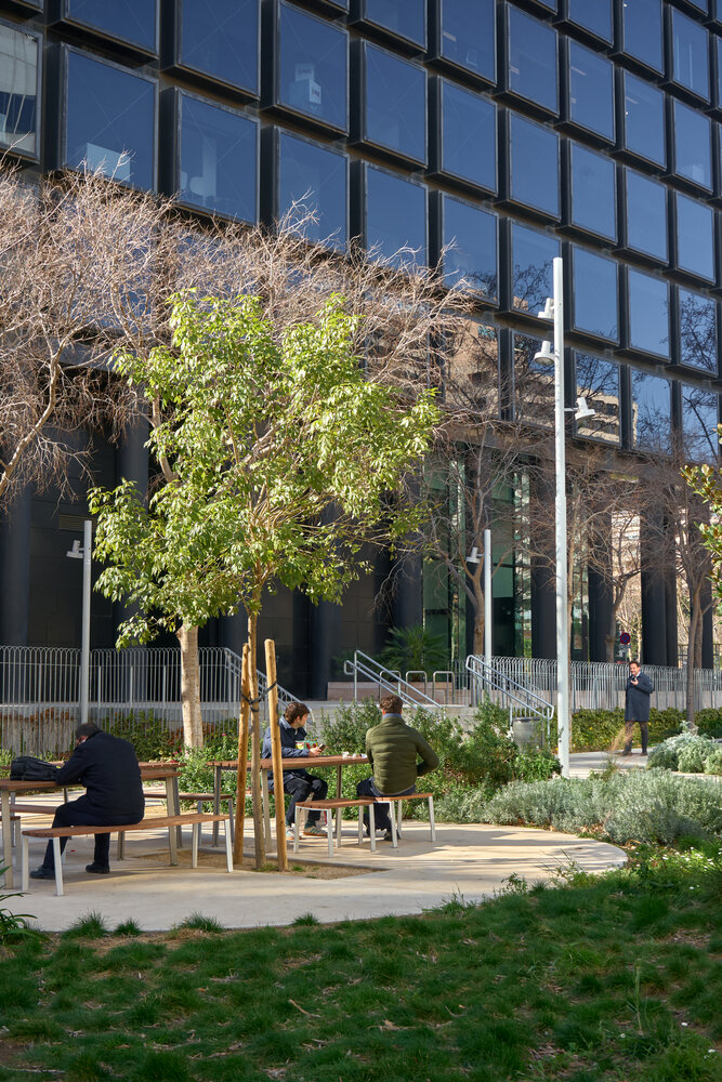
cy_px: 541
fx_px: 1413
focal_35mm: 47
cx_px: 361
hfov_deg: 28.7
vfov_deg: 41.9
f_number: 9
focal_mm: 47
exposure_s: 1/200
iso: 200
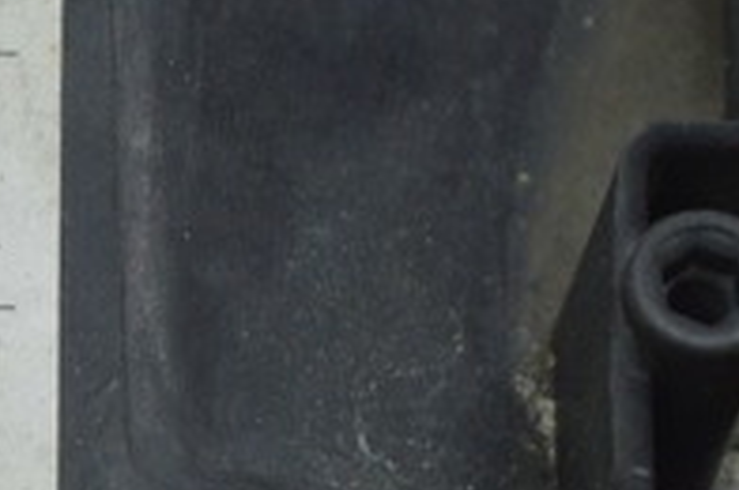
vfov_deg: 5.1
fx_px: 5526
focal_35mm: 270
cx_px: -437
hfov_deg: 7.5
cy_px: 349
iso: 400
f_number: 5.6
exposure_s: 1/50
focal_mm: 55
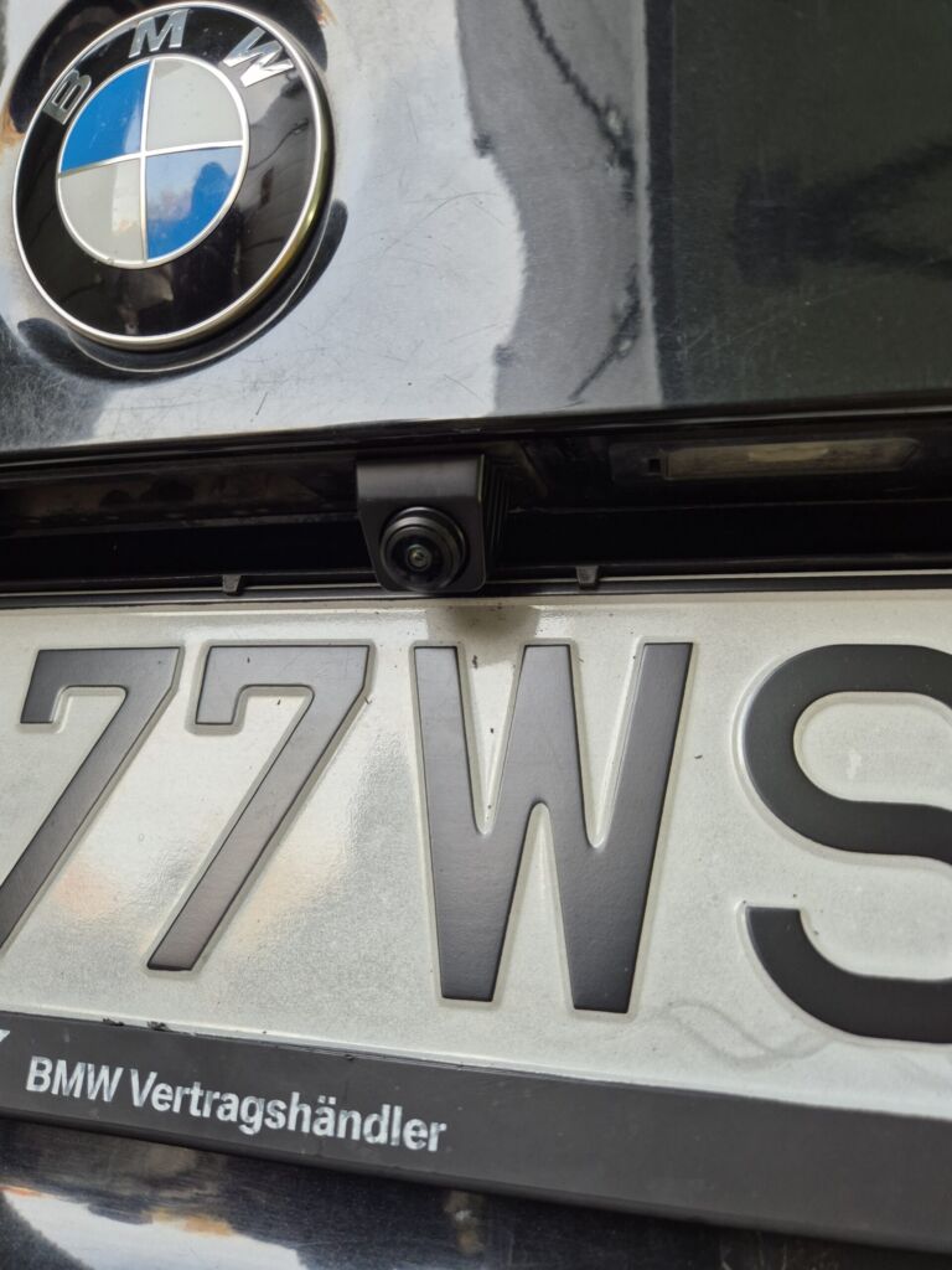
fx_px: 843
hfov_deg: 58.9
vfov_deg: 73.9
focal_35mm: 23
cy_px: 635
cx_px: 476
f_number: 1.8
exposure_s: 1/100
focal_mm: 5.4
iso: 100
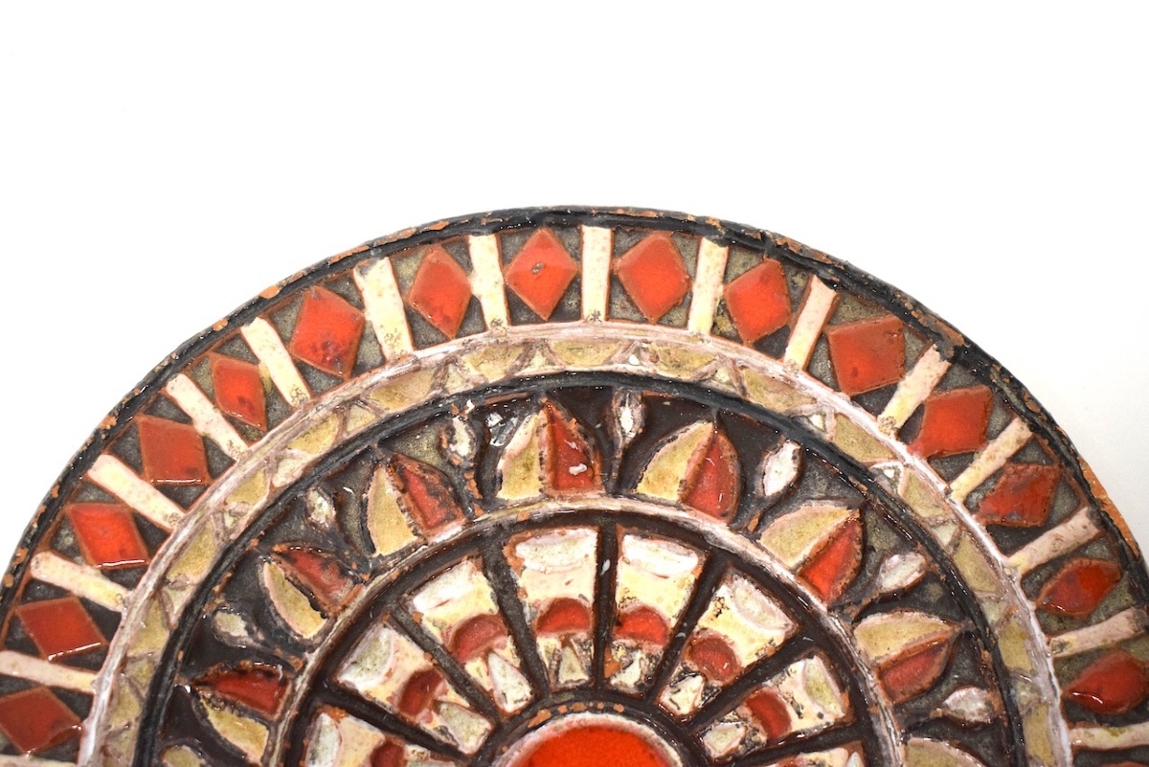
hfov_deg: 43.6
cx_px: 574
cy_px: 384
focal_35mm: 45
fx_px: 1437
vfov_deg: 29.9
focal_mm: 30
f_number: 4.2
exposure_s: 1/125
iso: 2200
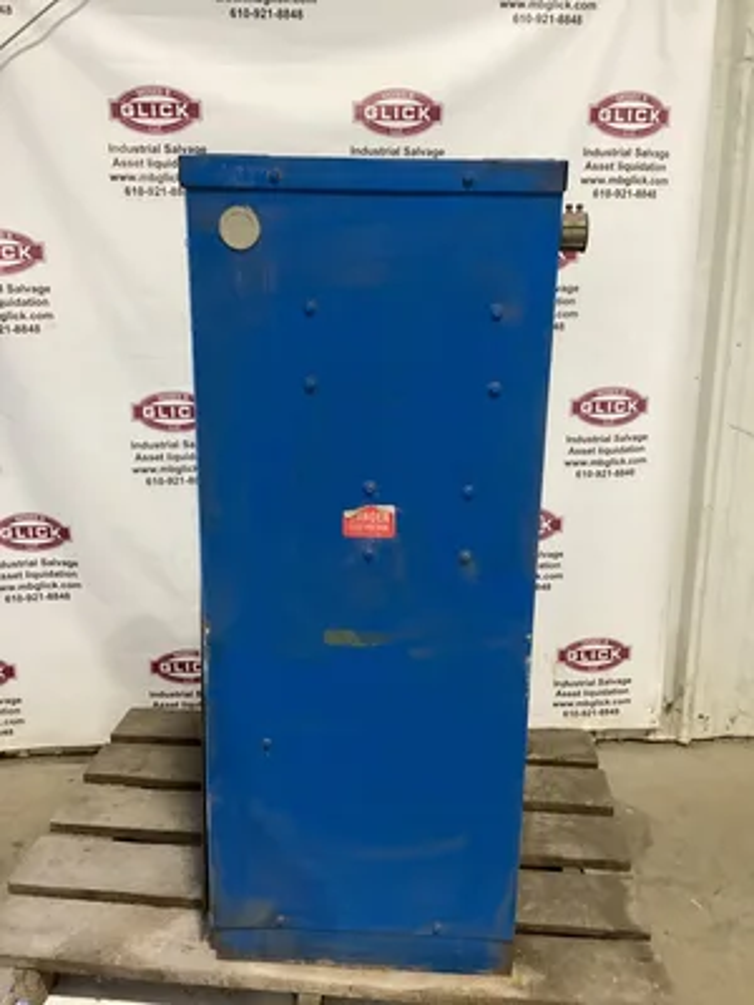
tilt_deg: -14.5
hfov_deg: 45.4
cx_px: 377
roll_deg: +1.2
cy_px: 502
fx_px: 900
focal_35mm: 31
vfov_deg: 58.4
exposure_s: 1/40
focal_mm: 3.3
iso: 250
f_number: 2.4
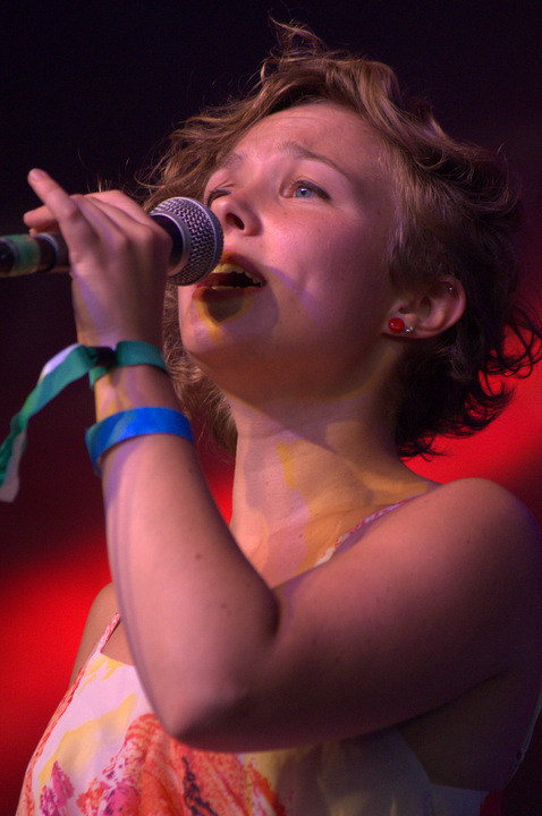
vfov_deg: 6.3
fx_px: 7474
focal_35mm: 330
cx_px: 271
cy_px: 408
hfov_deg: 4.2
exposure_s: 1/320
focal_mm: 220
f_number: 5
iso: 2500
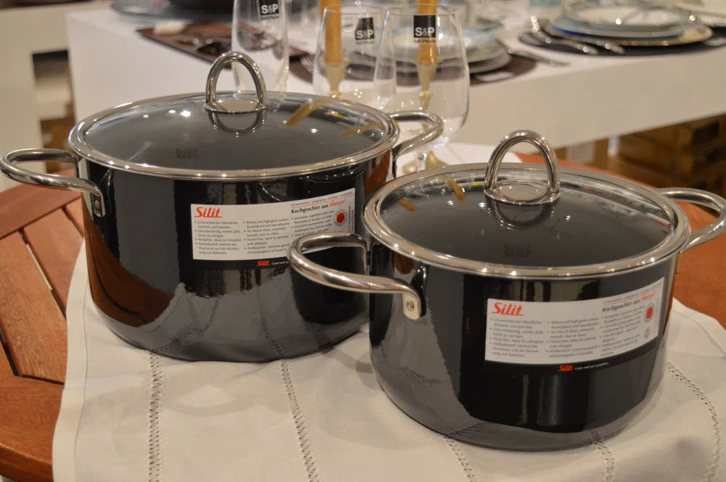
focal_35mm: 51
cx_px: 363
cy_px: 241
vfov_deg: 26.4
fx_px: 1028
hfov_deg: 38.9
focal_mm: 34
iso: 400
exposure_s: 1/20
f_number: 4.5
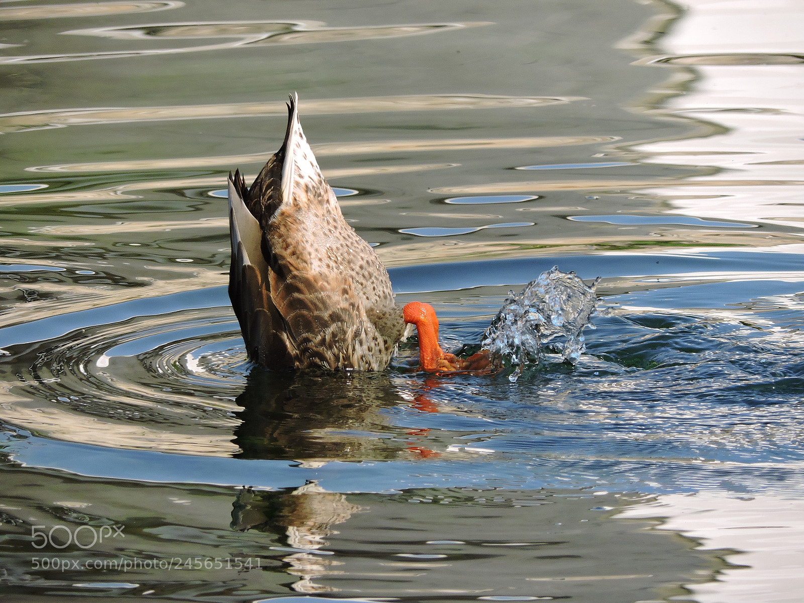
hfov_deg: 2.8
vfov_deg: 2.1
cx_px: 402
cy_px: 302
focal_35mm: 700
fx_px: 16258
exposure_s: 1/500
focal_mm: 124.9
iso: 180
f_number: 5
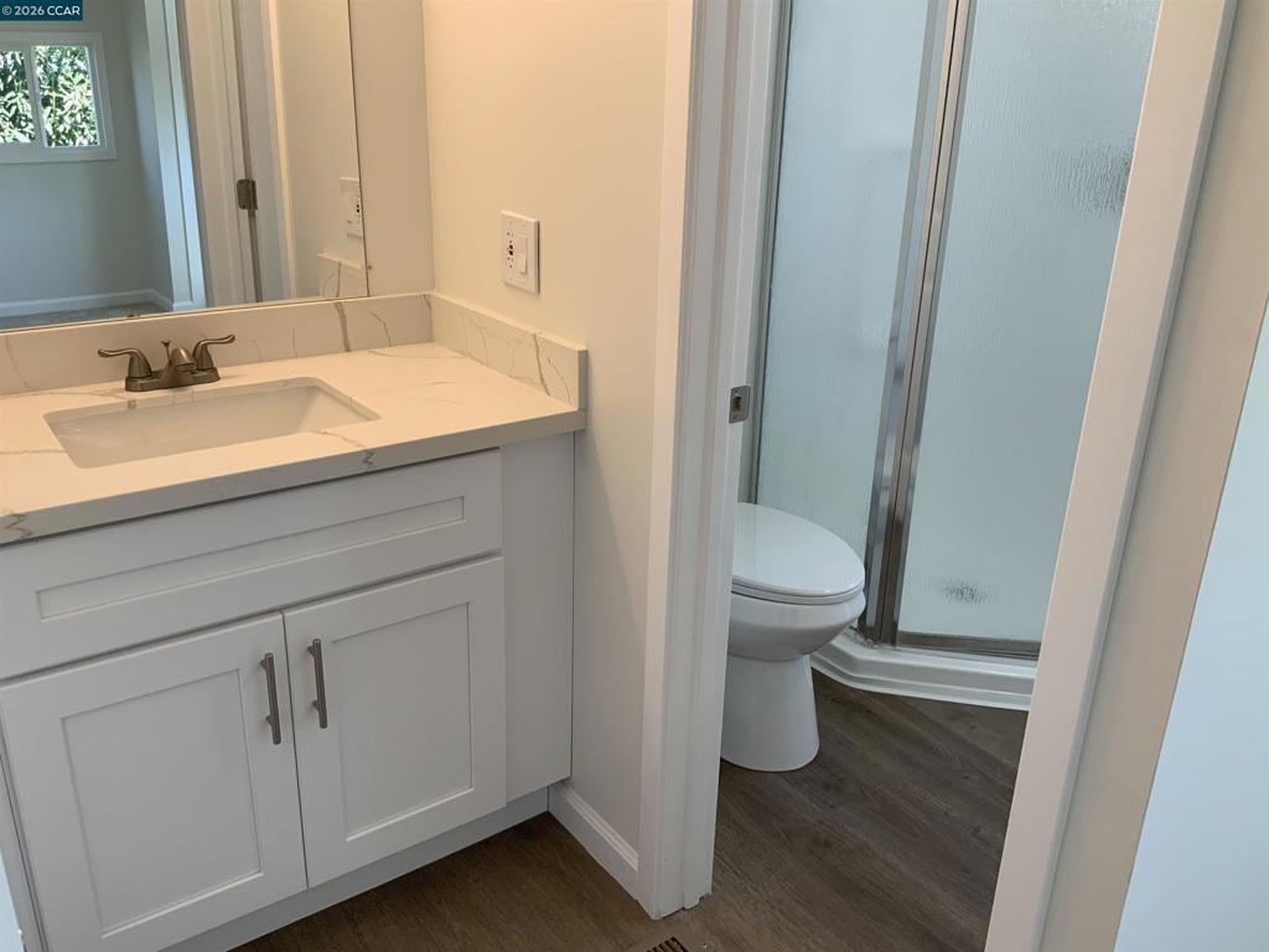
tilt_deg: -20.8
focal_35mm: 29
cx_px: 634
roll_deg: -0.7
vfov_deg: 48.2
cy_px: 476
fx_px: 1063
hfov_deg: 61.7
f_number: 1.8
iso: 40
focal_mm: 3
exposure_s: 1/120
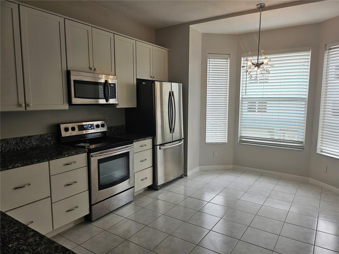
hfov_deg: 71.6
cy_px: 127
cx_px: 170
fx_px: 235
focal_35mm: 24
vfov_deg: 56.8
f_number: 1.8
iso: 50
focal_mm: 5
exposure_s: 1/198
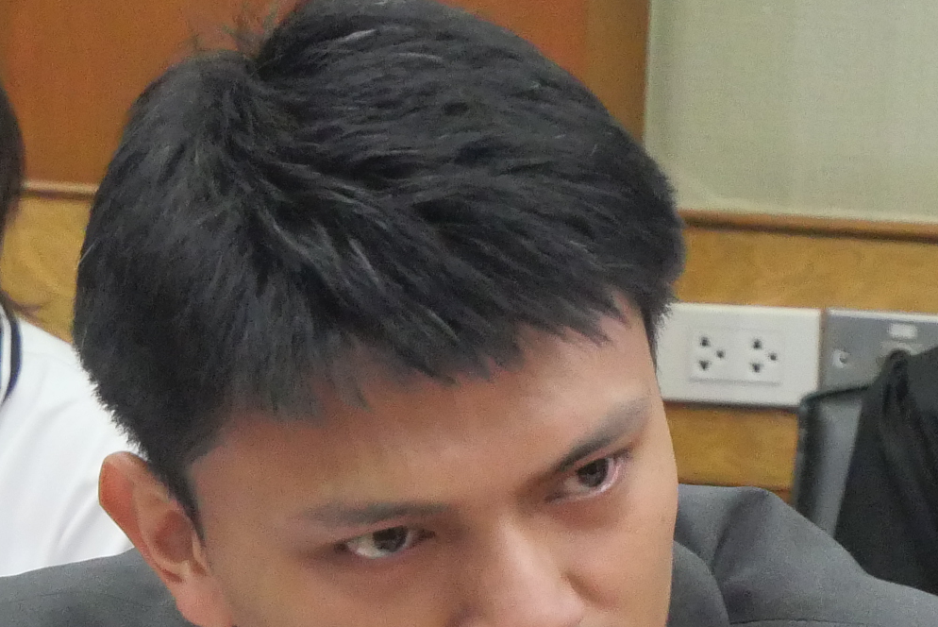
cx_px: 550
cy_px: 818
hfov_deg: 6.3
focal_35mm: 325
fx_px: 8473
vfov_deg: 4.2
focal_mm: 42
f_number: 5.5
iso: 3200
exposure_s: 1/50
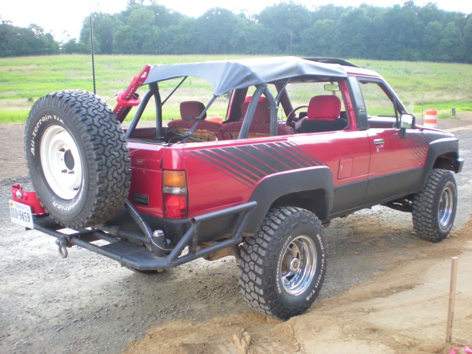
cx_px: 236
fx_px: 518
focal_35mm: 38
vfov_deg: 37.7
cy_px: 177
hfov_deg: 49.0
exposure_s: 1/133
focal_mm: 6.3
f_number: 3.1
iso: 131
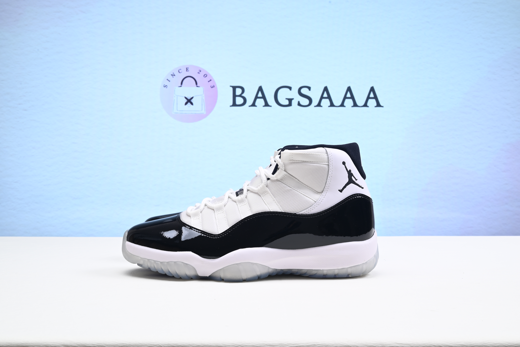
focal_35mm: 37
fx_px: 535
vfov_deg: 36.0
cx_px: 260
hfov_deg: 51.9
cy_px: 174
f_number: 16
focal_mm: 37
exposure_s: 1/2
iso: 100
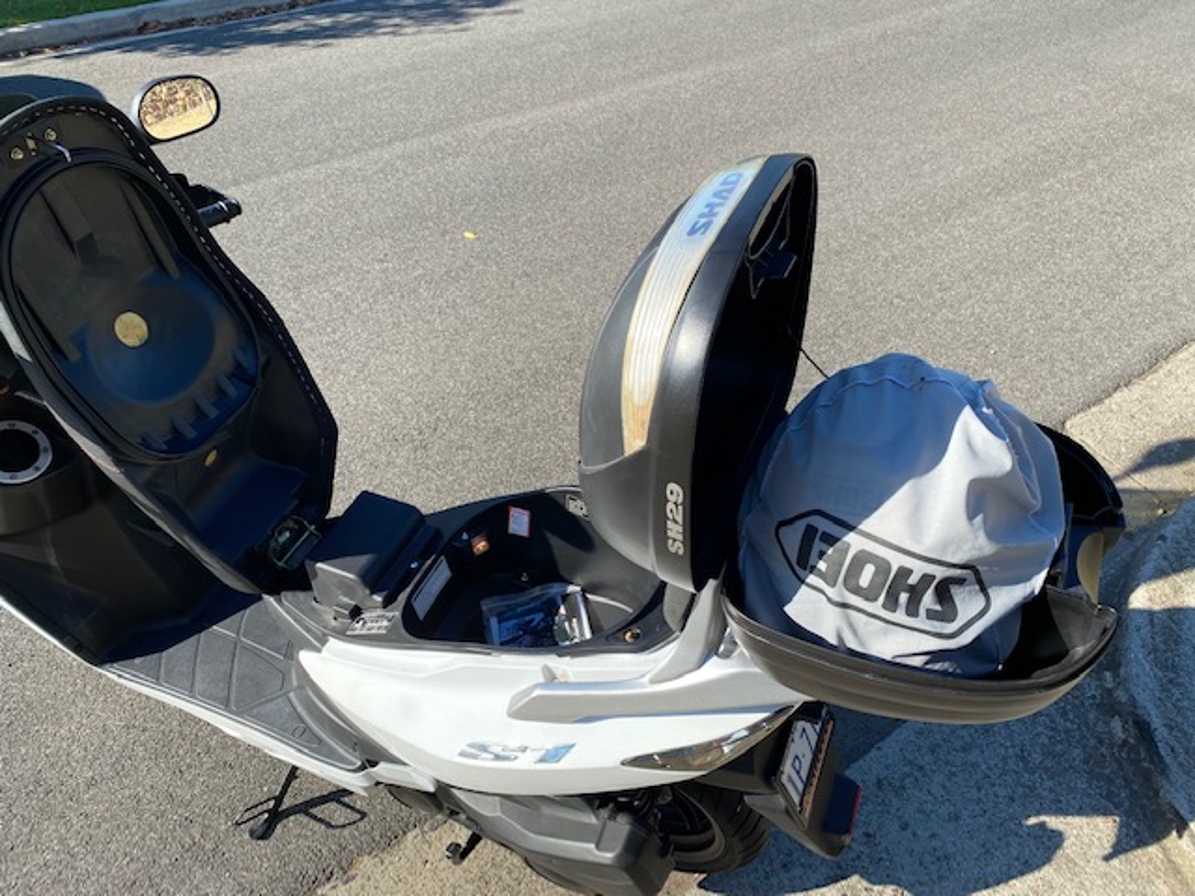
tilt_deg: -40.3
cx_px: 598
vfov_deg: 53.1
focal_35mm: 26
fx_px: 898
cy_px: 448
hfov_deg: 67.3
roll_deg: +0.4
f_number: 1.8
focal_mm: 4.25
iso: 32
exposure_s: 1/1103
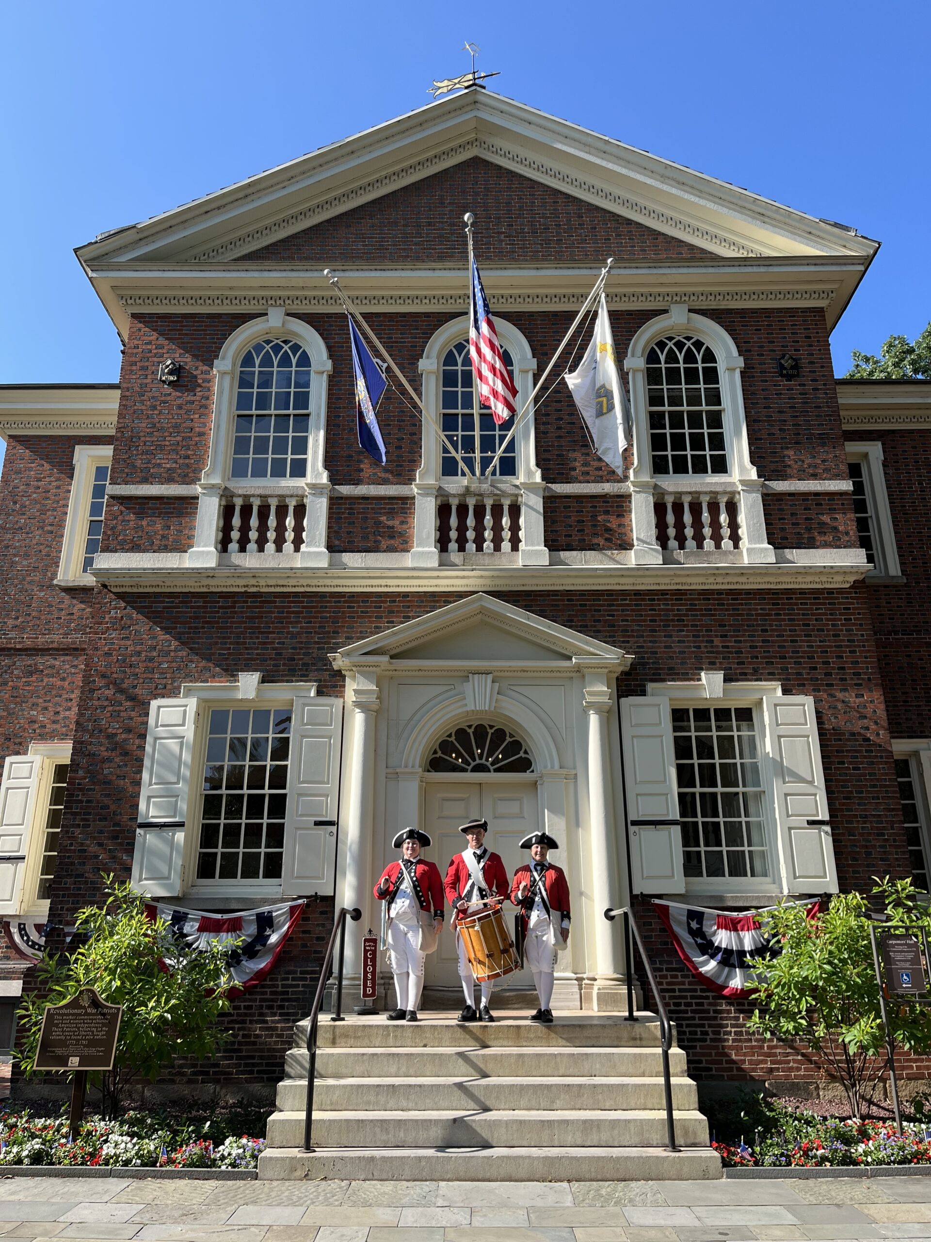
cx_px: 466
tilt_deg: +18.4
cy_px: 621
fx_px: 932
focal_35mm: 26
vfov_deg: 67.3
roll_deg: +0.5
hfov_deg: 53.1
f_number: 1.6
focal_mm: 5.1
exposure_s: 1/1580
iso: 50
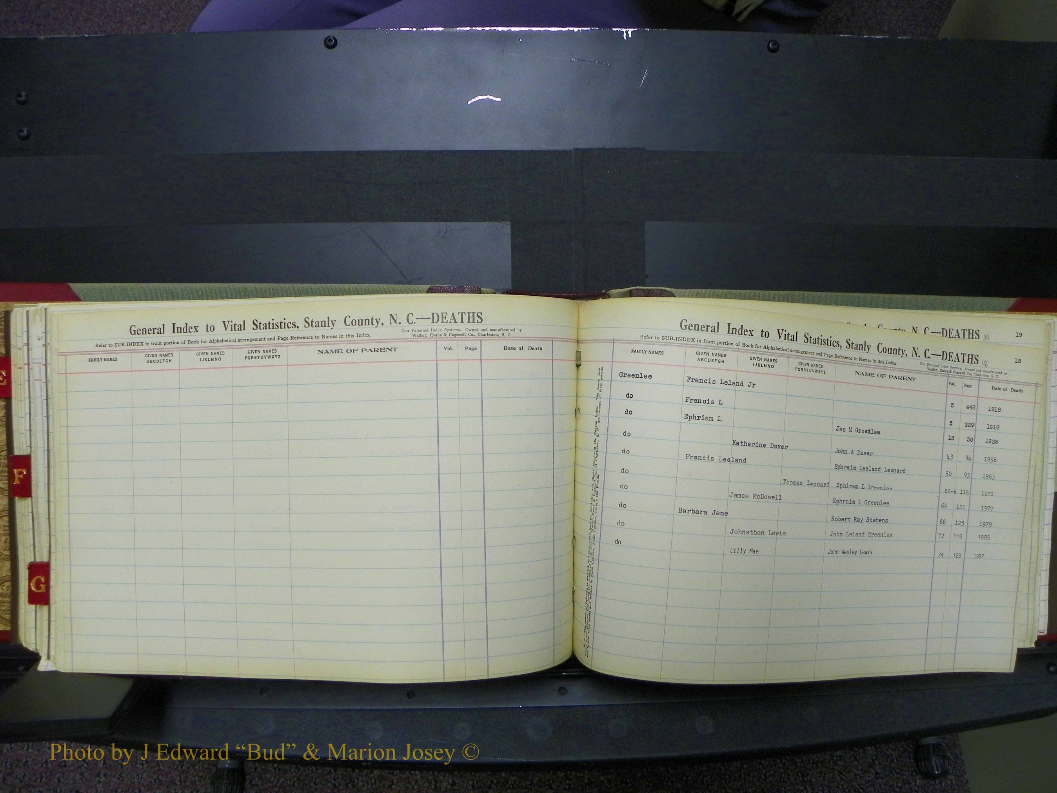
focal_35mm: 27
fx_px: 824
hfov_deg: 65.3
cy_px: 389
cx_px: 543
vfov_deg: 51.4
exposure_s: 1/30
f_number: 2.8
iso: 100
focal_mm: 4.6
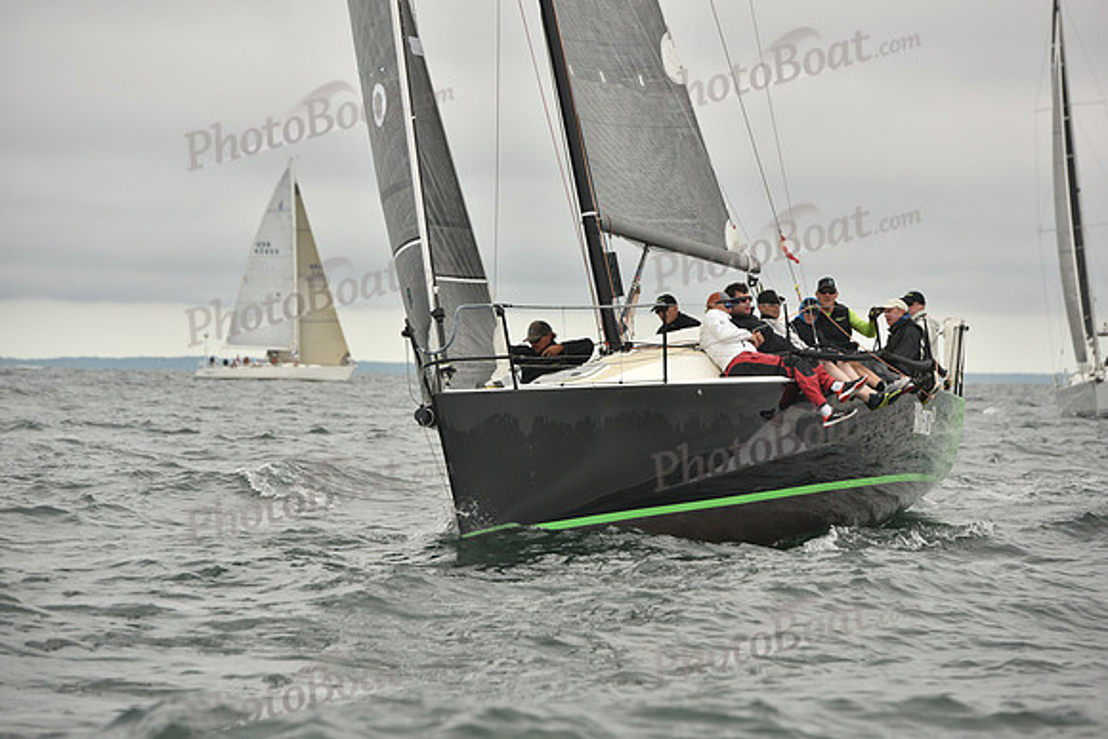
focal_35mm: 185
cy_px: 370
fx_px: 5695
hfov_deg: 11.1
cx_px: 554
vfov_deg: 7.4
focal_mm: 185
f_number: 7.1
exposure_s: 1/800
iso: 320
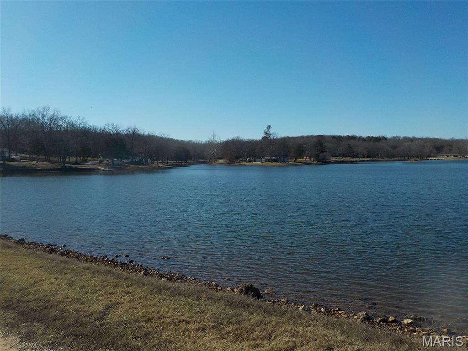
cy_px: 176
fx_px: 406
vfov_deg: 46.8
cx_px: 234
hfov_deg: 60.0
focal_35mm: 30
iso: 125
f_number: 3.3
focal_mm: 4.1
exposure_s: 1/1600
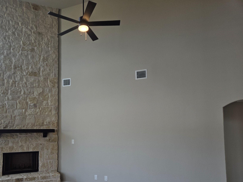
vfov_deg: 47.8
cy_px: 112
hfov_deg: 60.8
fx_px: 204
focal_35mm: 29
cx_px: 90
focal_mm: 5.4
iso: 40
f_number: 1.8
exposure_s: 1/120
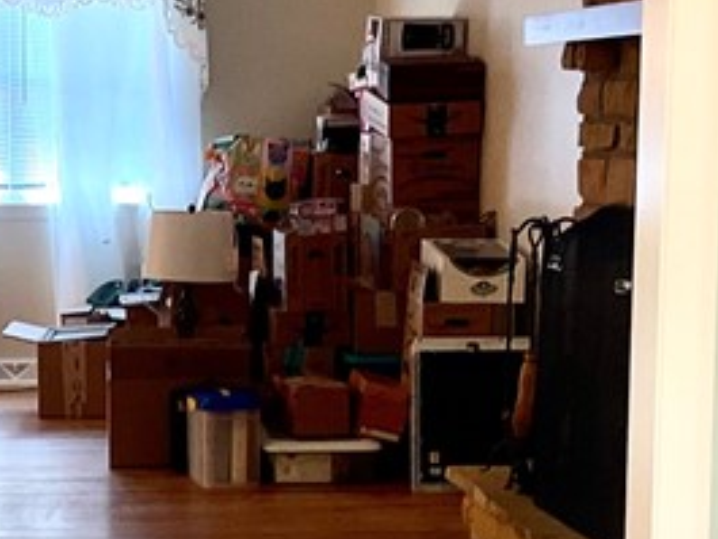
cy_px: 376
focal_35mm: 112
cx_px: -84
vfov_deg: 13.2
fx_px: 2324
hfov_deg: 17.0
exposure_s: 1/60
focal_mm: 3
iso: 64
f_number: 1.8
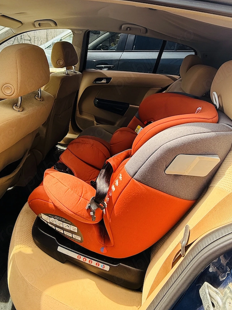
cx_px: 109
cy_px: 81
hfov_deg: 58.8
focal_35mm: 23
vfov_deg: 69.4
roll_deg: -4.3
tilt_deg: -8.7
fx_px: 206
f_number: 2.2
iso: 64
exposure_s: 1/233
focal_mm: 2.22
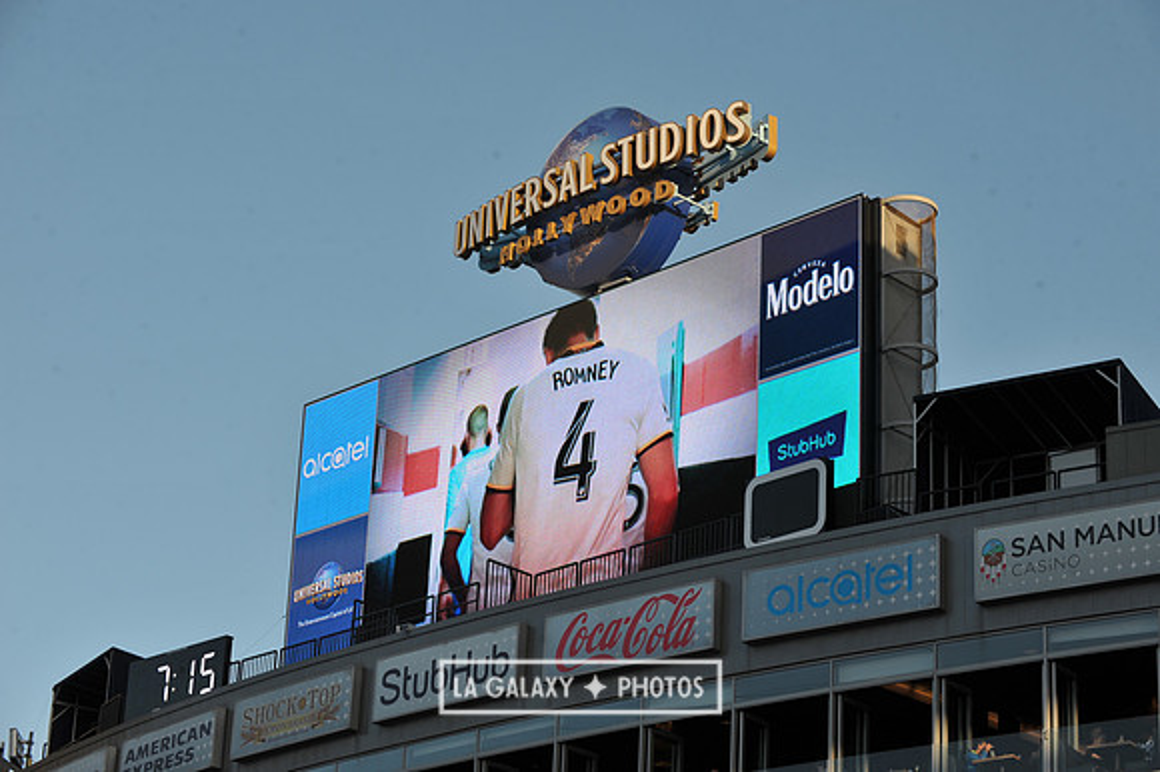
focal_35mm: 90
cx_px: 580
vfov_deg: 15.2
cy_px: 386
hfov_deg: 22.6
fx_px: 2898
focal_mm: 90
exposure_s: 1/320
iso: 200
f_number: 9
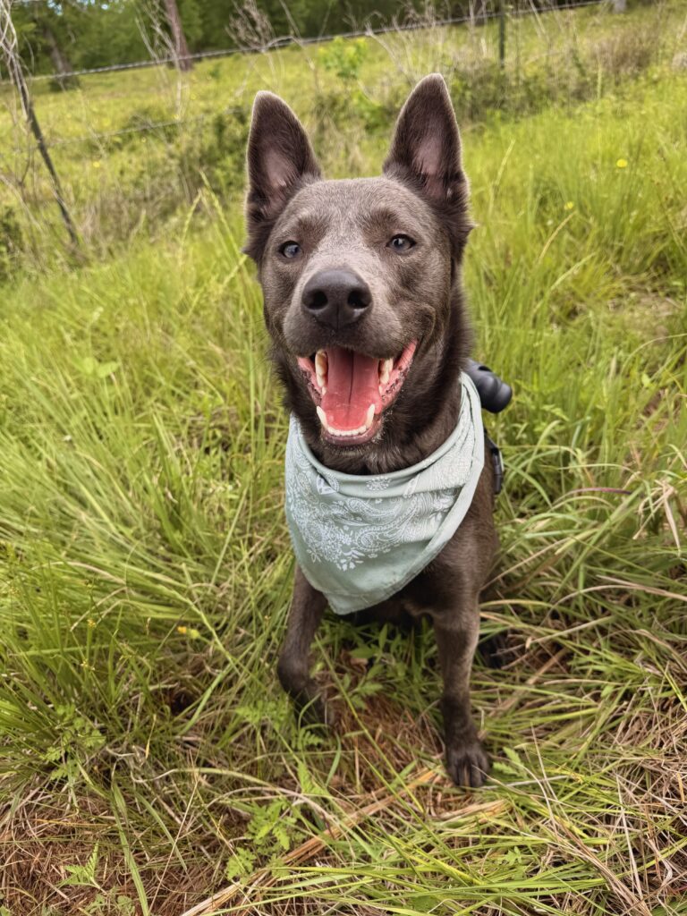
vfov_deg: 71.6
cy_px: 458
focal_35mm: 24
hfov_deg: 56.8
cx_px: 344
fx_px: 635
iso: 80
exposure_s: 1/909
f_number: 1.78
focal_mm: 6.76
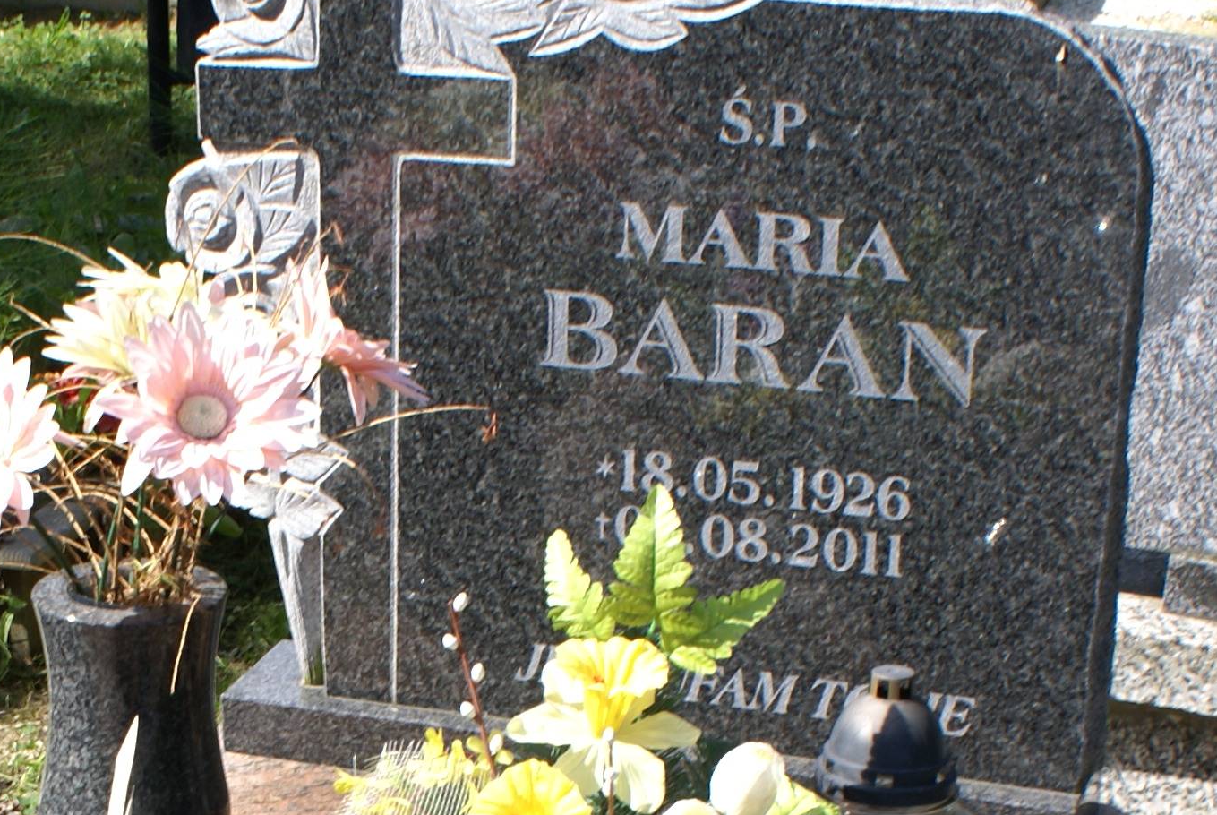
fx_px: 3182
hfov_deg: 21.4
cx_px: 261
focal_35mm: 94
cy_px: 845
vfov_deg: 14.3
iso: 100
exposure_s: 1/80
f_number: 9
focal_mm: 22
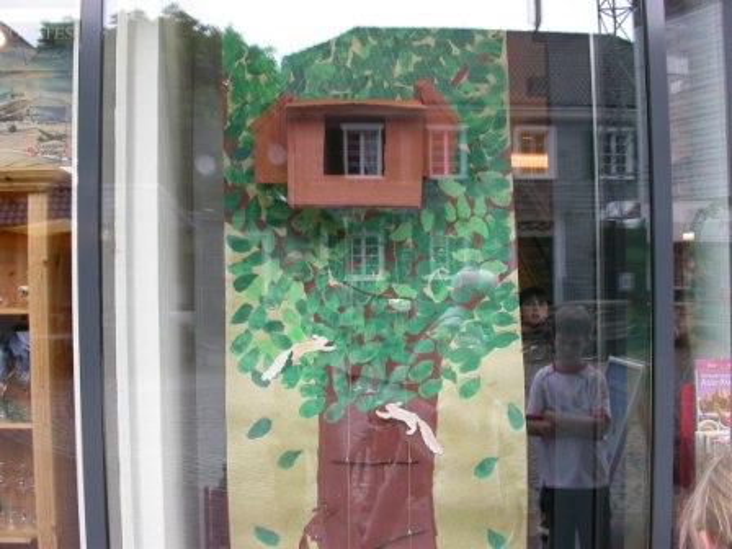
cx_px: 366
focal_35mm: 38
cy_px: 274
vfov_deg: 37.7
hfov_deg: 49.0
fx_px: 804
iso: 100
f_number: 3.7
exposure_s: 1/88
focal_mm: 7.85
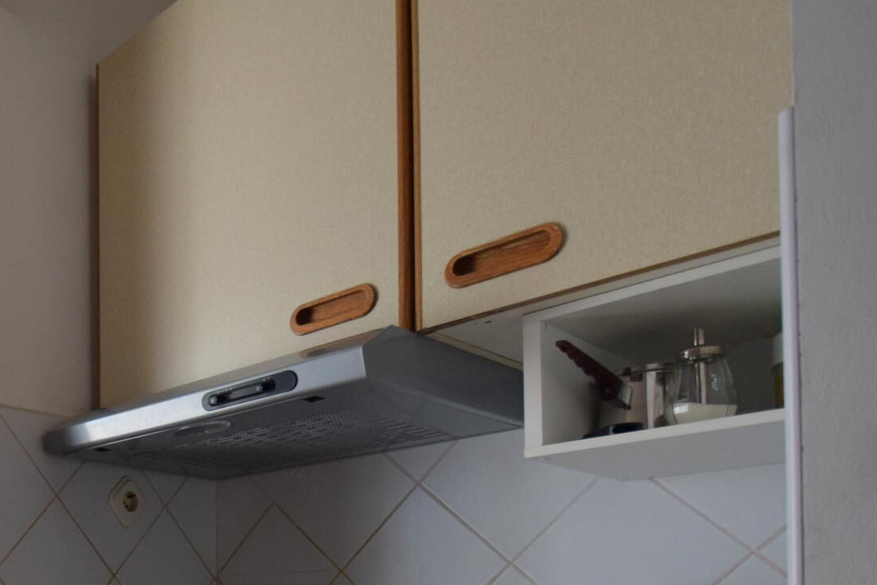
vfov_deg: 36.3
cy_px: 575
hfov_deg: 46.6
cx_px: -22
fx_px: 804
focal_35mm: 33
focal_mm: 10
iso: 800
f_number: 3.5
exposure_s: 1/80
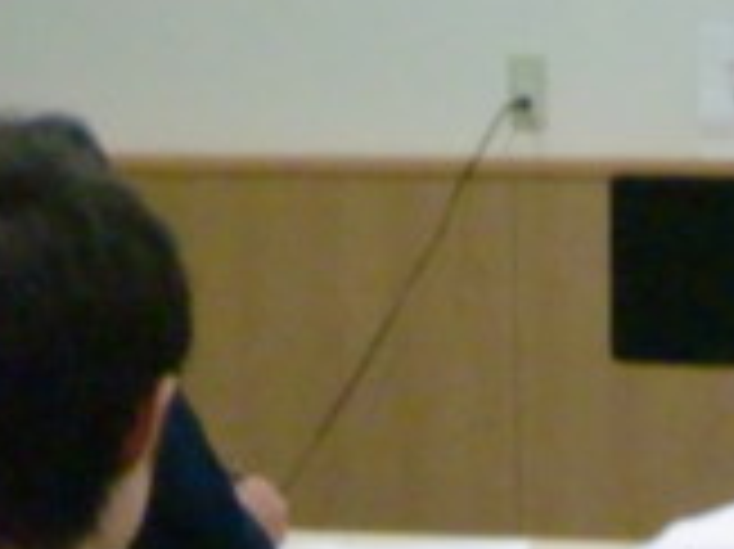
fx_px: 6208
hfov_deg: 6.7
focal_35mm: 293
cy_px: 58
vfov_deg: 5.1
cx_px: 883
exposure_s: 1/100
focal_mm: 18.9
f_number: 5.9
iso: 1250
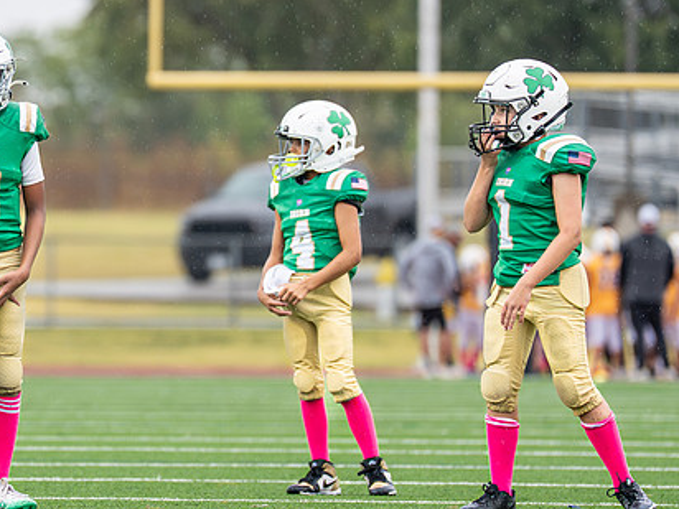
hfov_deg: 3.4
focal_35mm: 575
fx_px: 11279
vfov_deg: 2.6
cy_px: 224
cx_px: 3
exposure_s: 1/1000
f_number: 2.8
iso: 400
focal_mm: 200
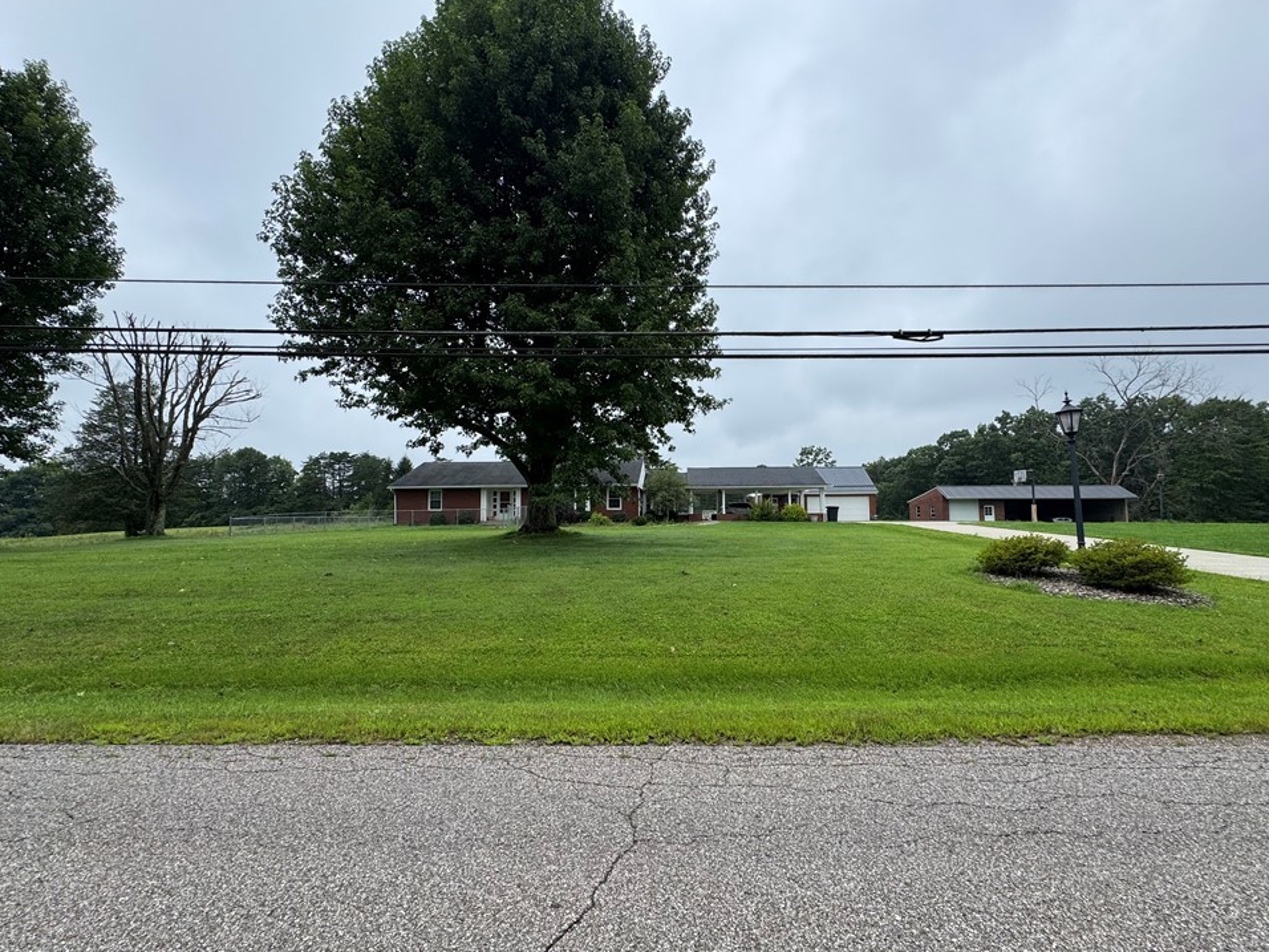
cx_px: 649
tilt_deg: +3.8
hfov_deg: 98.2
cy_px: 477
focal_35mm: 15
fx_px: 550
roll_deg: +0.3
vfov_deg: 81.7
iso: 40
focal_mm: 2.22
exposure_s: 1/518
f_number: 2.2
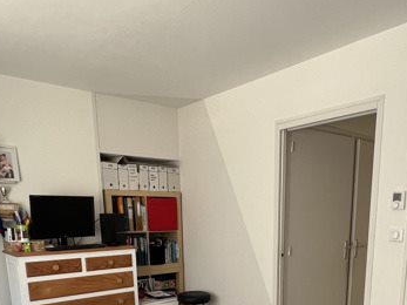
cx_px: 246
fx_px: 353
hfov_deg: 59.4
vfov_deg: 41.8
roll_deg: +0.6
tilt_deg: -10.9
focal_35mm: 30
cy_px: 291
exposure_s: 1/99
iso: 100
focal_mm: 1.57
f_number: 1.8
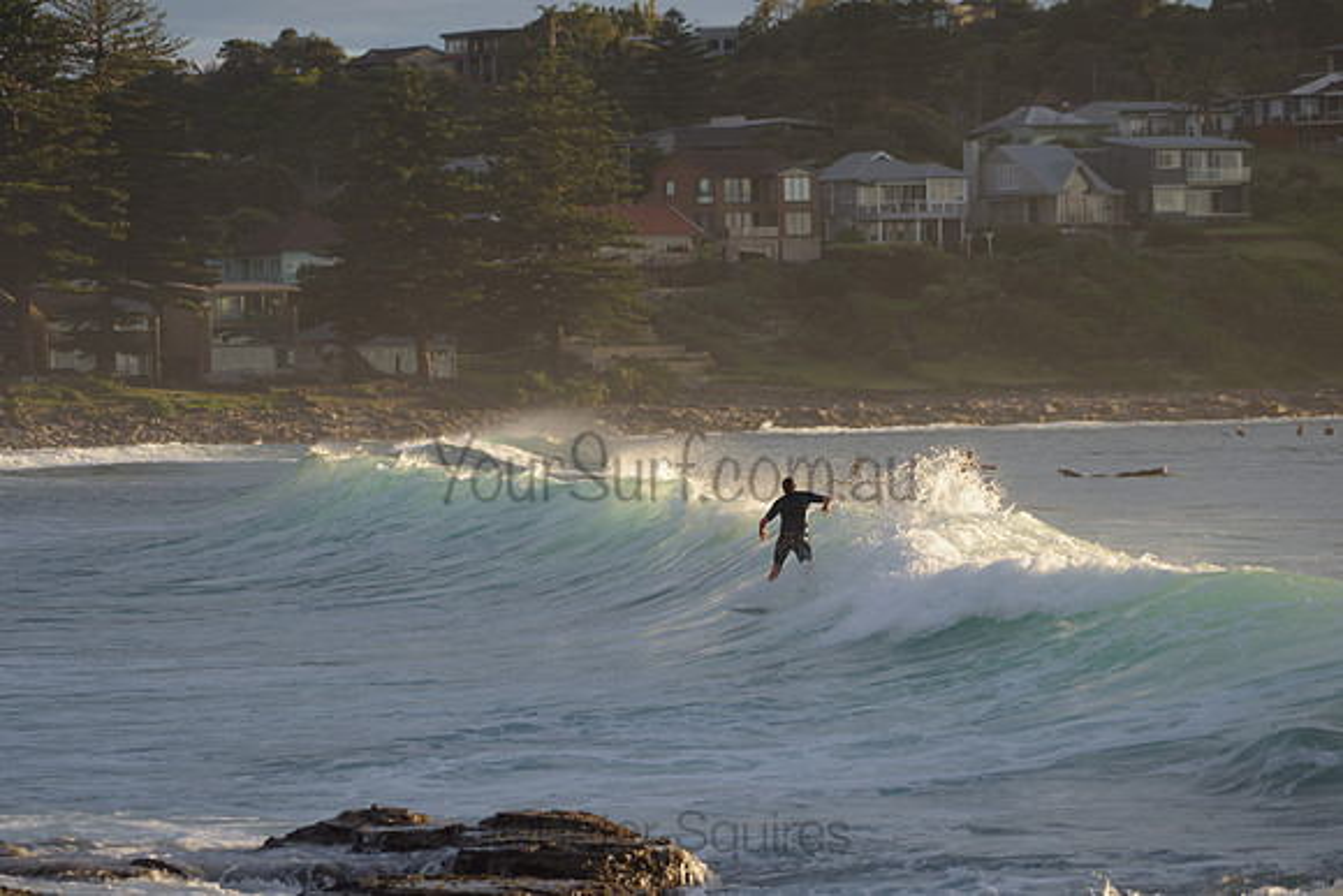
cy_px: 448
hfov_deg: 10.3
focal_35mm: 200
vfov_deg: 6.9
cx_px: 672
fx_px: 7463
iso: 560
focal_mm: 200
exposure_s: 1/1000
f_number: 5.6
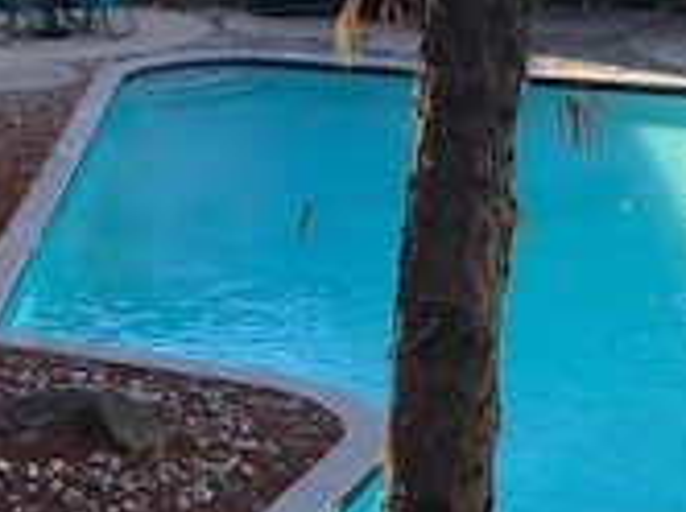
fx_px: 2137
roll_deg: +0.6
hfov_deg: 18.2
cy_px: 161
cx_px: 384
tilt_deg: -12.9
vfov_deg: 13.6
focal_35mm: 108
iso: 20
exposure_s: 1/276
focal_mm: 4
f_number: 1.8
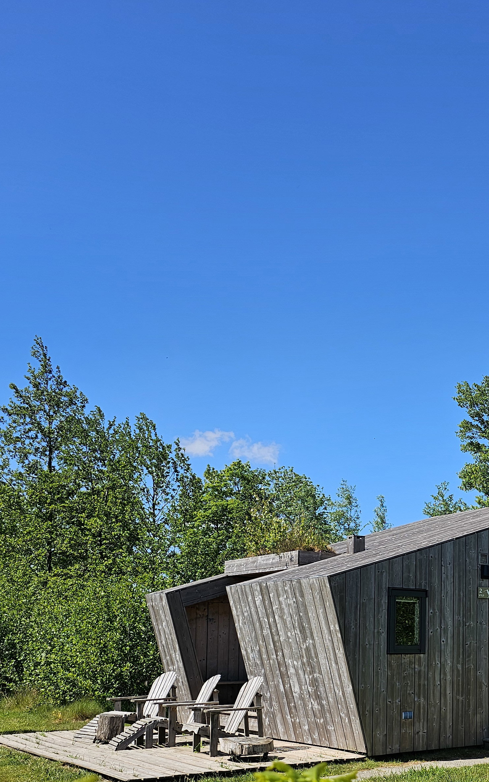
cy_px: 586
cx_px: 481
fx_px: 874
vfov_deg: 46.5
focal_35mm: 41
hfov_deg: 29.3
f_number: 1.7
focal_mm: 6.3
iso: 20
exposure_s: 1/1262
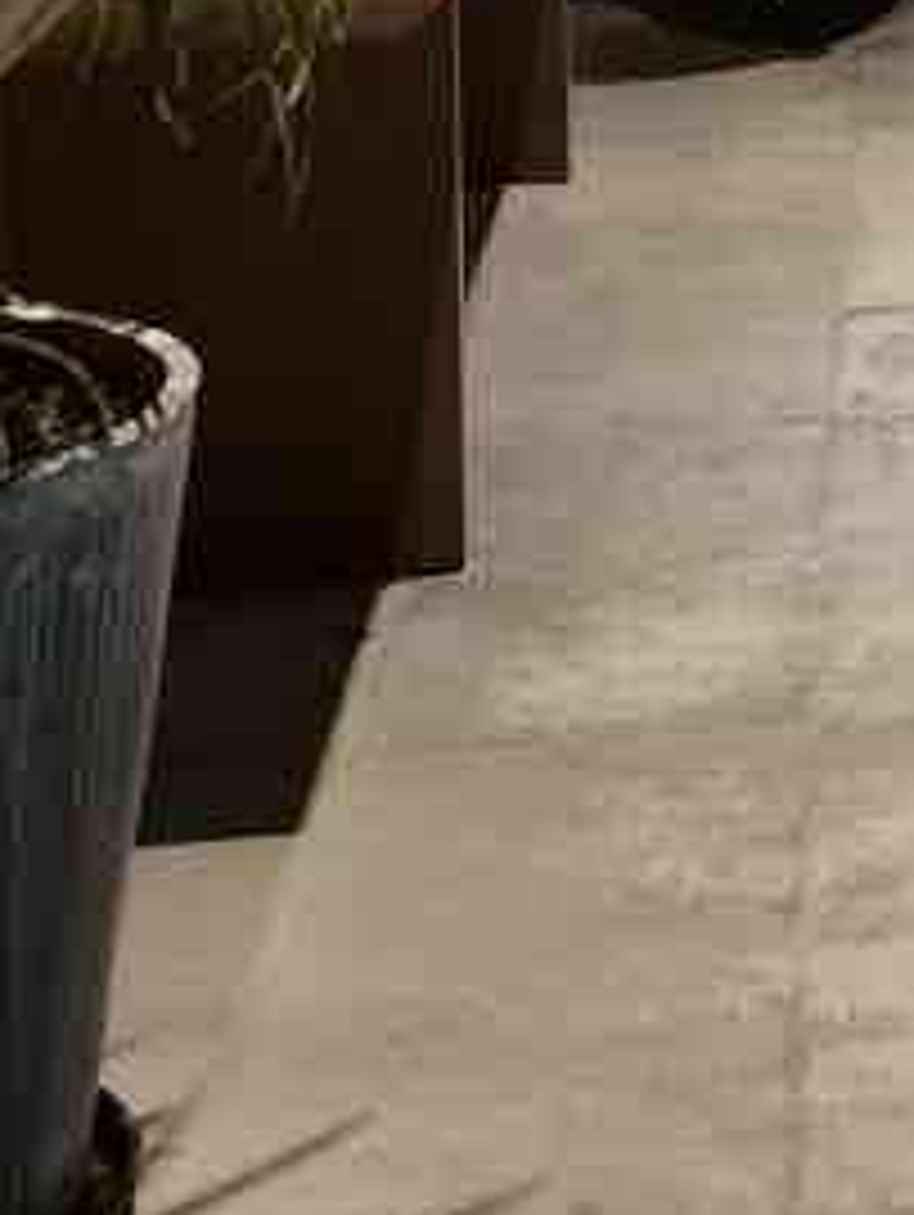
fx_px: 3761
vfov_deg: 16.5
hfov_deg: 13.0
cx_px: 1423
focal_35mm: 107
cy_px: -695
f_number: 1.8
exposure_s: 1/33.3
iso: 500
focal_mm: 5.58
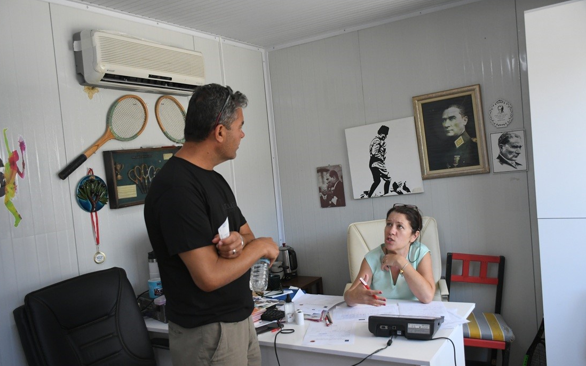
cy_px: 197
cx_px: 290
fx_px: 495
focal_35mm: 31
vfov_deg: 40.6
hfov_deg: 61.2
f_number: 4
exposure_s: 1/500
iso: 1600
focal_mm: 20
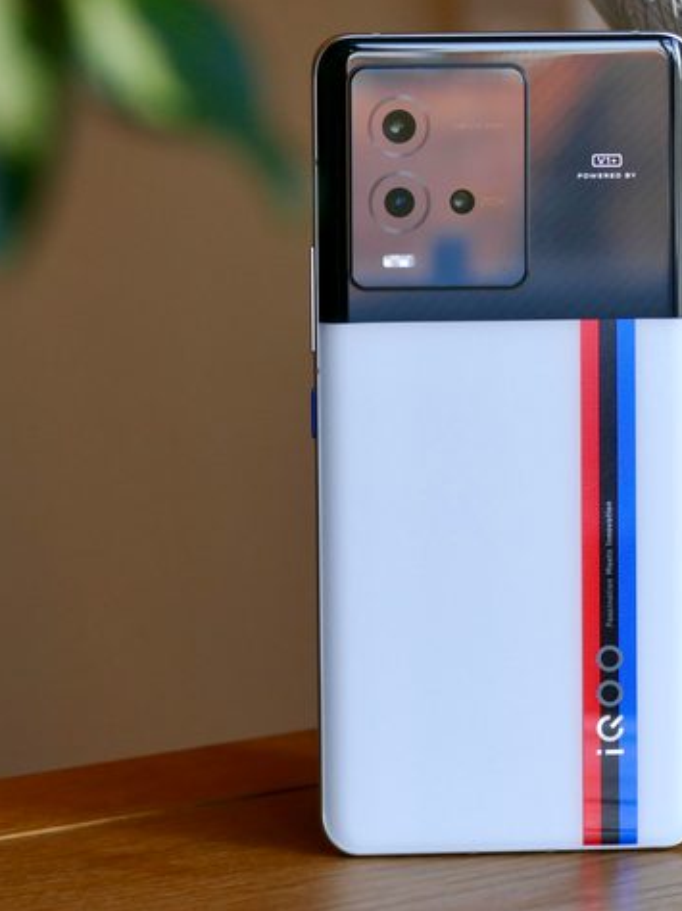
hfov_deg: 6.6
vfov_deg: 8.8
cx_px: 457
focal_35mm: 225
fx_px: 5916
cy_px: 454
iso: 250
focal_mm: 56.08
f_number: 4
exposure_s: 1/100
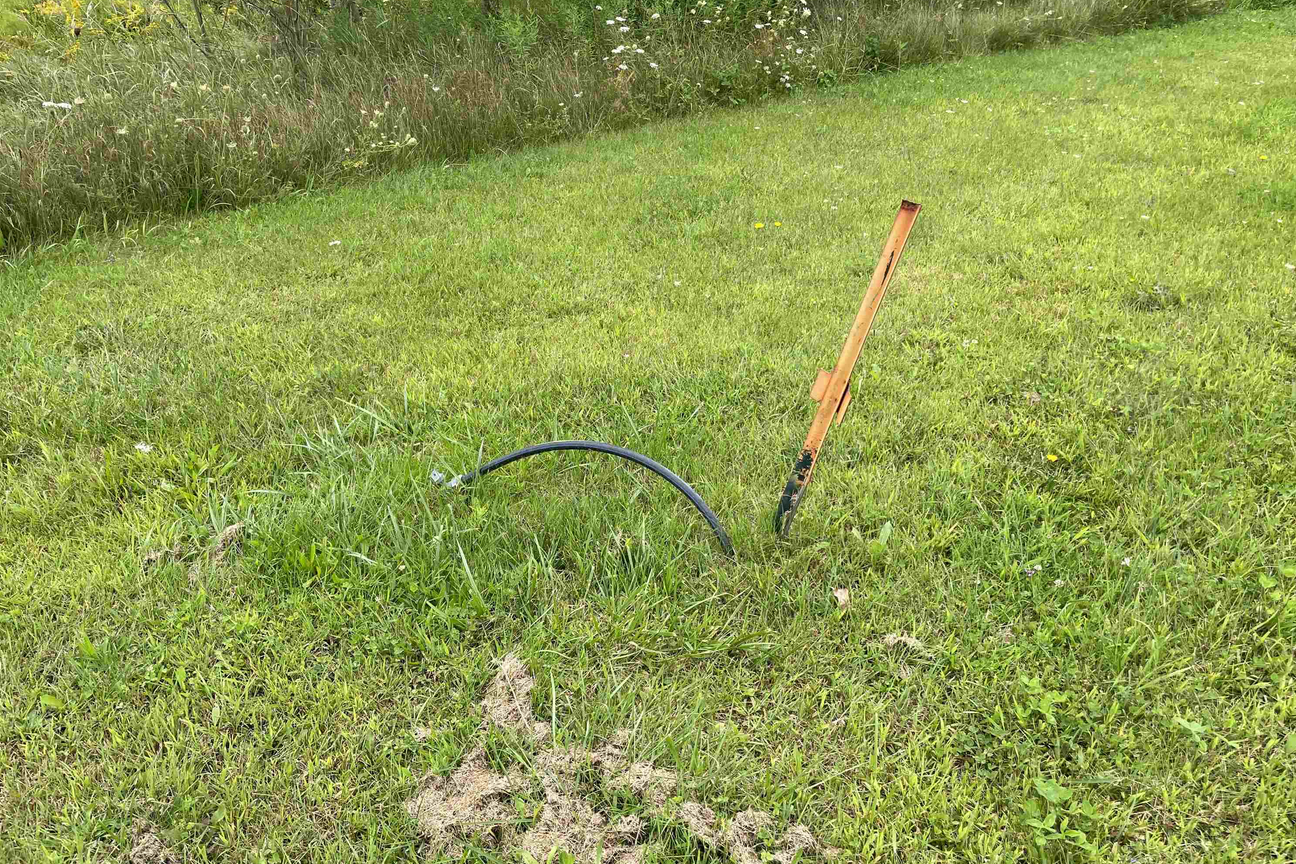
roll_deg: +3.7
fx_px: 1008
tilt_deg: -28.8
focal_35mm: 28
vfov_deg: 46.4
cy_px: 406
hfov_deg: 65.5
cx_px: 642
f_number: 1.6
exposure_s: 1/807
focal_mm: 4.2
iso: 32
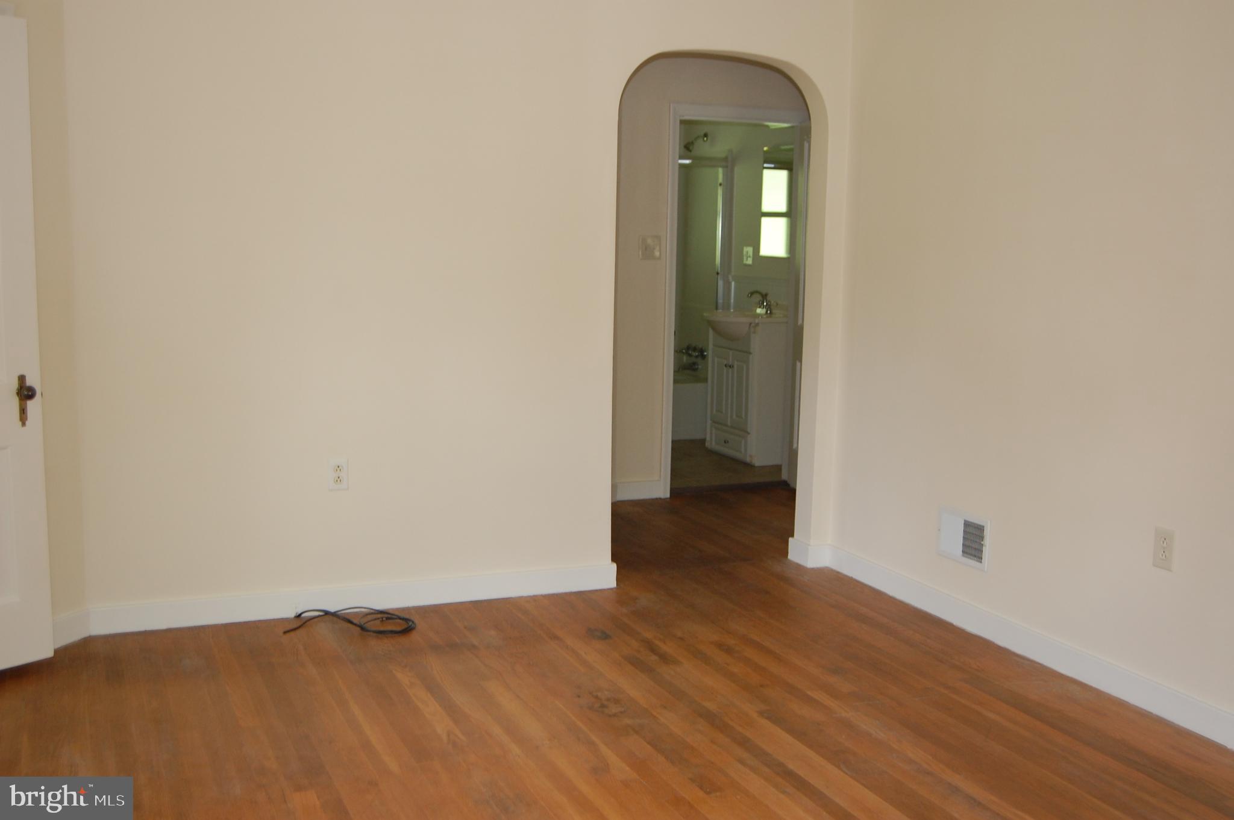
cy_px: 410
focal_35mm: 36
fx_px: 1233
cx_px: 617
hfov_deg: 53.2
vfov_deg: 36.8
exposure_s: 1/60
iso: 400
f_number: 4
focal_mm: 24
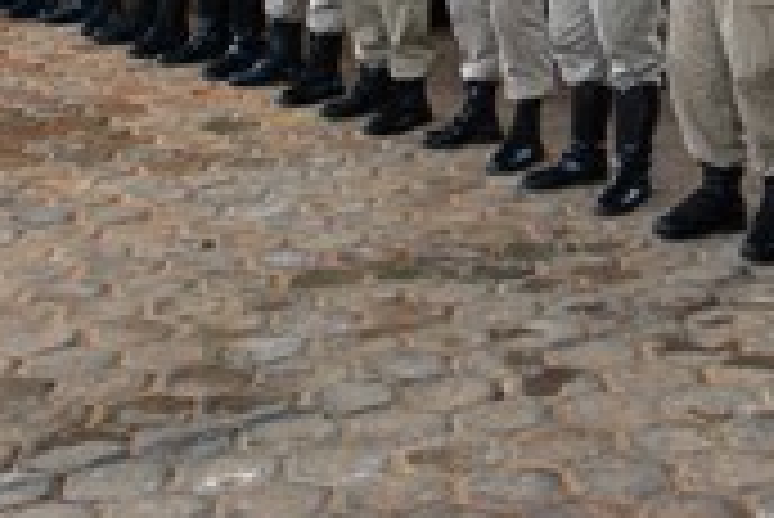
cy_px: -124
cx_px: 702
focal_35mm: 94
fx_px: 2023
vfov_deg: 14.1
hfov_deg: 21.2
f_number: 10
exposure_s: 1/60
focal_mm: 24
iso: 320
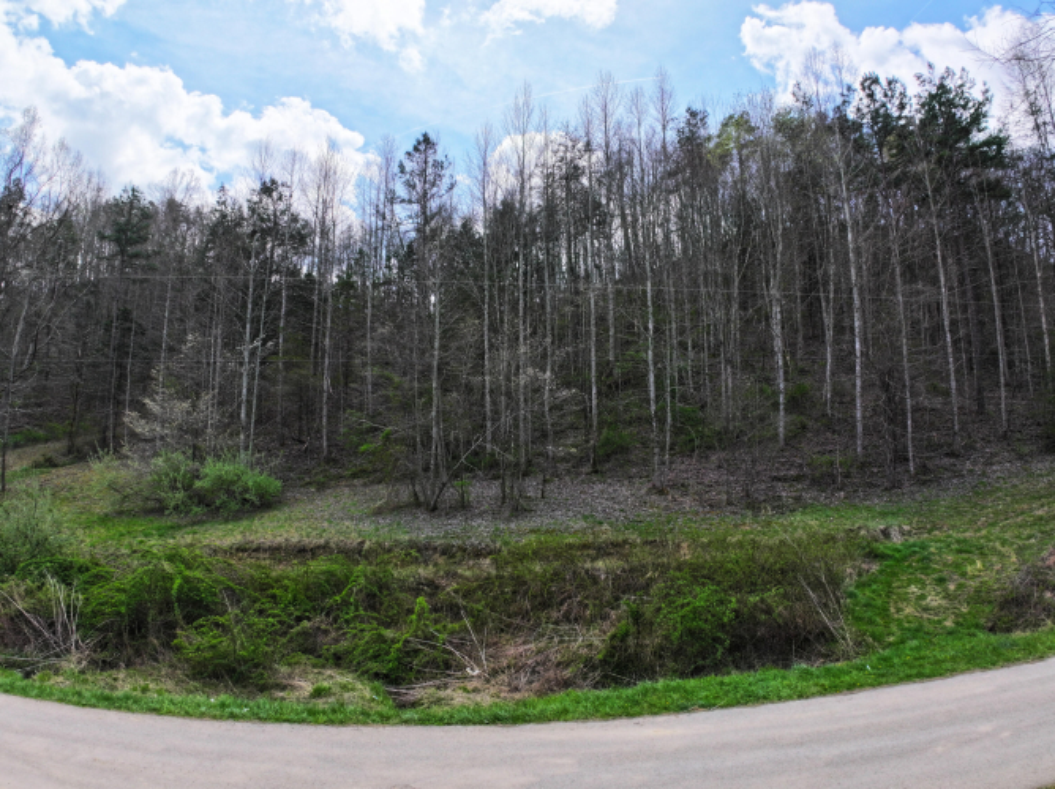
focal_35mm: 24
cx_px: 528
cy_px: 394
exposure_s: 1/160
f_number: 6.3
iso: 100
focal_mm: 12.29
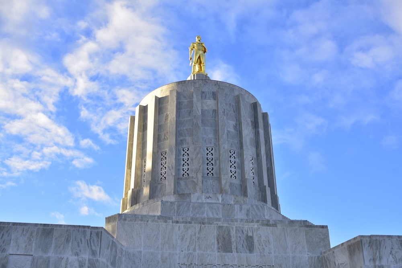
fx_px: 558
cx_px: 201
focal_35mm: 50
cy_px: 134
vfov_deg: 27.0
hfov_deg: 39.6
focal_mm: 50
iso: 400
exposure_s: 1/640
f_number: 4
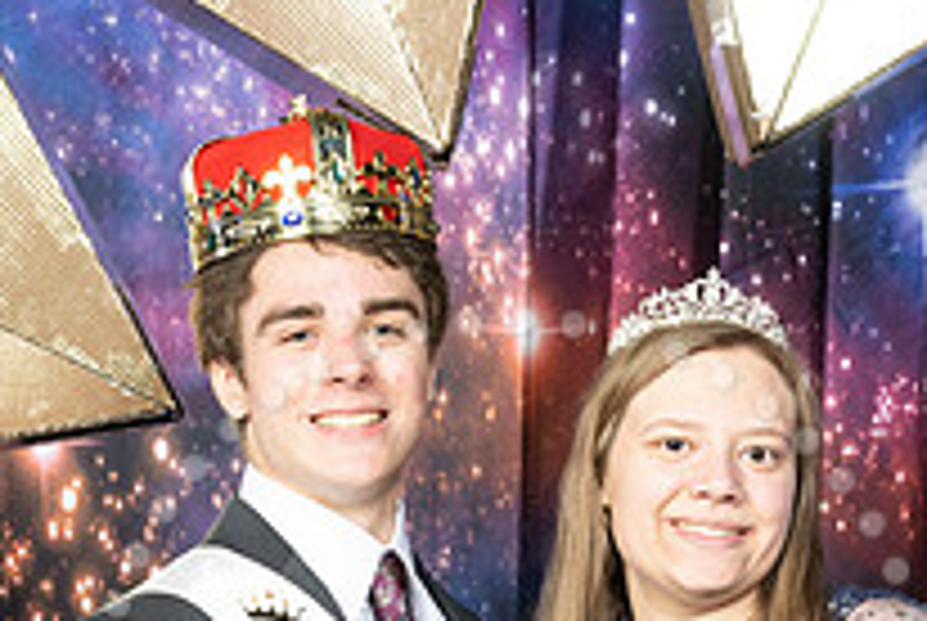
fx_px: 3043
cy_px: 731
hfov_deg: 17.3
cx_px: 513
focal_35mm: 118
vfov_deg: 11.4
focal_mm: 42
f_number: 9
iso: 320
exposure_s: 1/100
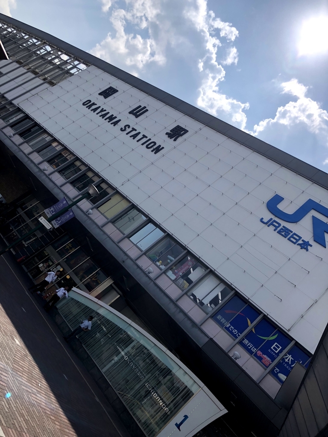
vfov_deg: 63.4
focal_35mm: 28
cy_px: 218
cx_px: 164
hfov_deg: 49.7
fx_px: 354
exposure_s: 1/4049
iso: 20
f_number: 1.8
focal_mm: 4
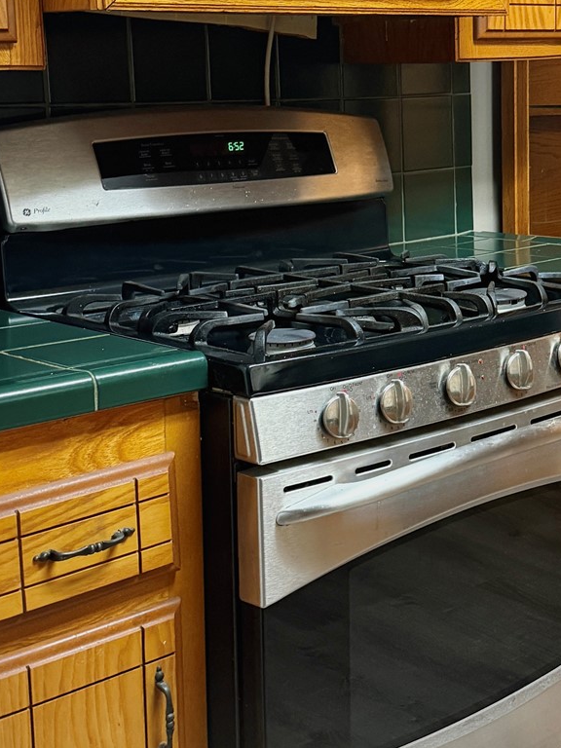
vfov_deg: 32.0
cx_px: 447
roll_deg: +0.9
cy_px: 267
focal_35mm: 60
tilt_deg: -9.0
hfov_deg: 24.0
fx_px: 1297
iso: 400
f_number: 1.78
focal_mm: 6.76
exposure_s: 1/60
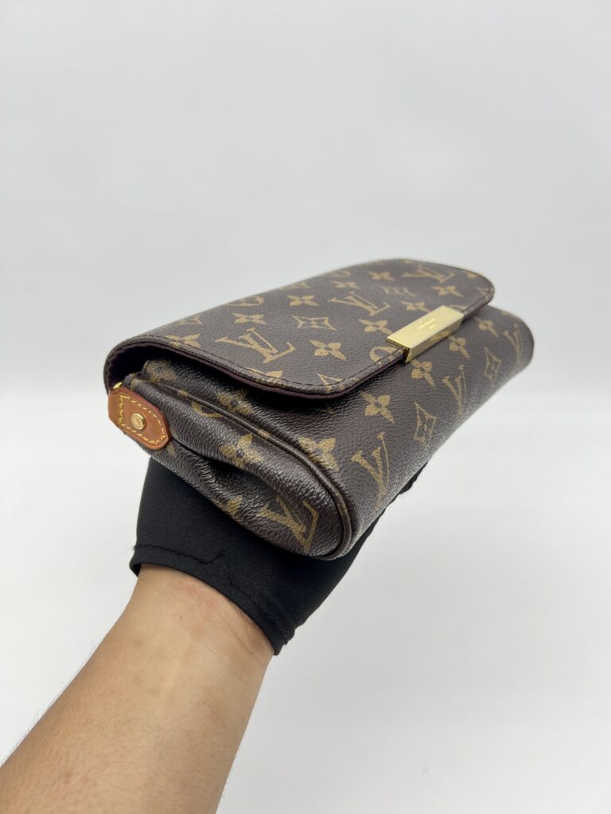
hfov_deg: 53.1
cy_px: 407
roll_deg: +0.7
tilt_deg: -33.0
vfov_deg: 67.3
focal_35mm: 26
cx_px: 306
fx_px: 612
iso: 32
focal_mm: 5.7
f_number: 1.5
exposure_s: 1/100
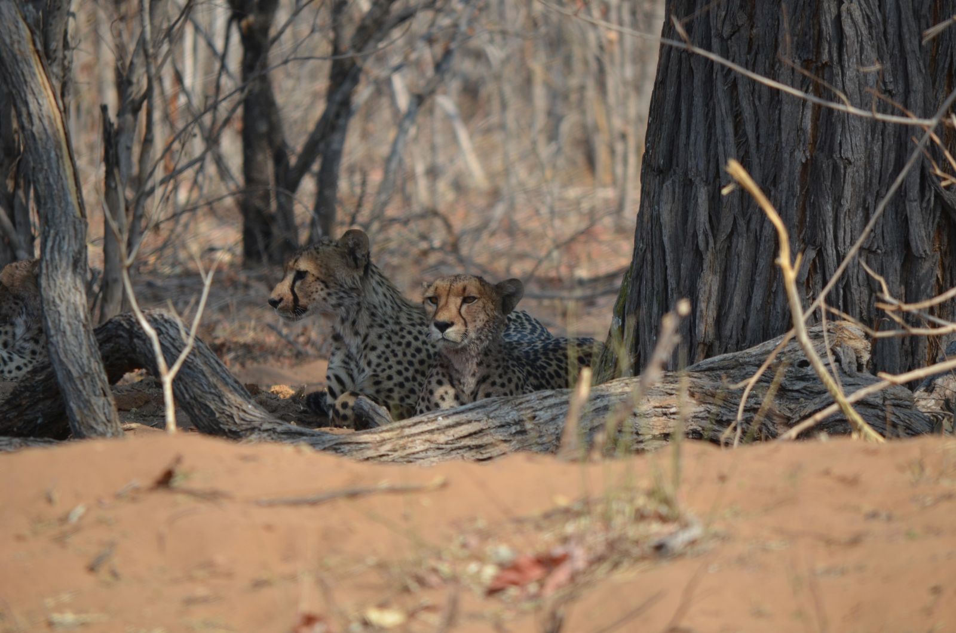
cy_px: 316
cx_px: 478
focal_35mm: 450
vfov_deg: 3.0
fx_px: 11926
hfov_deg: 4.6
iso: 400
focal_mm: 300
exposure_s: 1/1000
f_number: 5.6
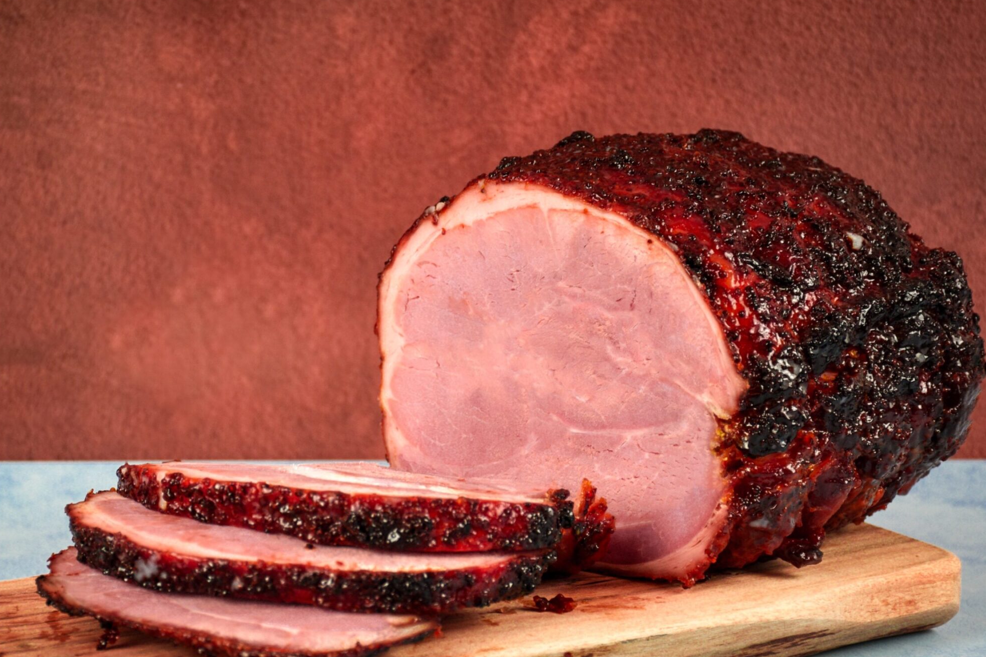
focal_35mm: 101
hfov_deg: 20.2
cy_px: 419
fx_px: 2766
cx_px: 448
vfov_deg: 13.5
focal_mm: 52
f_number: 5.6
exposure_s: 1/125
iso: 400
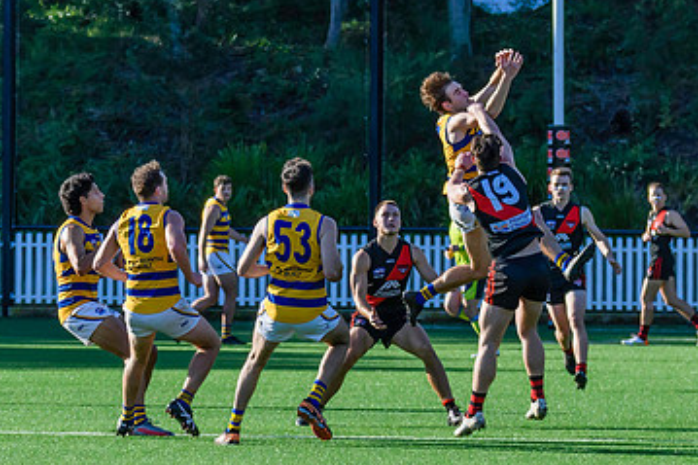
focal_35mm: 489
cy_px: 209
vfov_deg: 2.8
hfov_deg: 4.2
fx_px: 9476
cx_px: 434
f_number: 5
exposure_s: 1/2000
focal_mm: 170
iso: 800
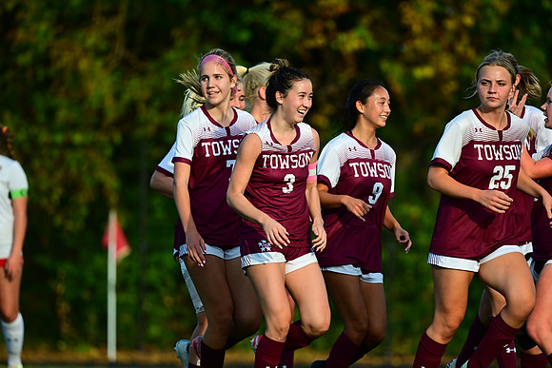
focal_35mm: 500
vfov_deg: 2.8
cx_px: 276
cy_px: 184
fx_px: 7668
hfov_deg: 4.1
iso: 1000
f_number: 5.6
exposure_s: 1/2000
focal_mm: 500
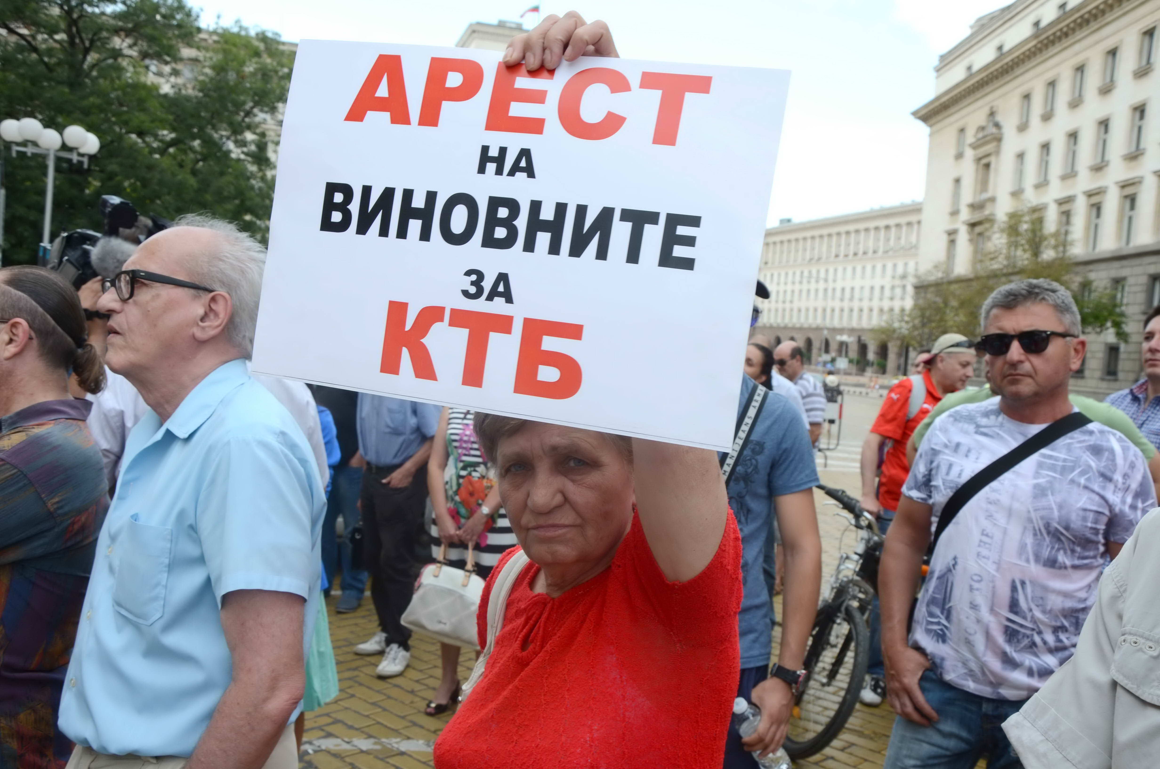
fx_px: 1061
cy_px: 384
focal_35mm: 33
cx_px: 580
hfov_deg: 57.3
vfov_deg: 39.8
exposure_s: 1/160
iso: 160
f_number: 8
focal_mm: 22
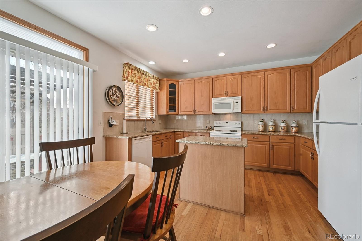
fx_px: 141
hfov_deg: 104.3
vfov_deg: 81.2
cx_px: 181
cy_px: 120
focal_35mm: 14
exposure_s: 1/40
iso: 400
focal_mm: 14
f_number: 10
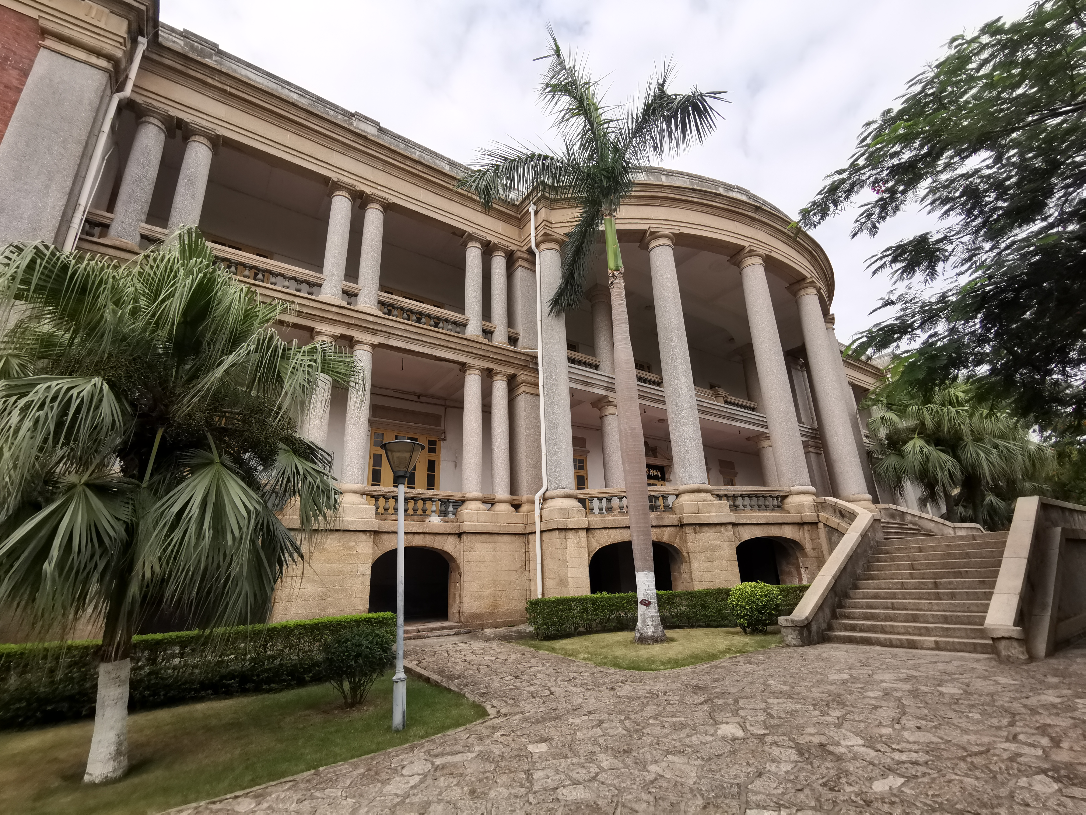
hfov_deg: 94.5
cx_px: 543
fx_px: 502
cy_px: 408
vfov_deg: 78.1
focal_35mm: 16
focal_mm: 2.35
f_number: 2.2
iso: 50
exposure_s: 1/691
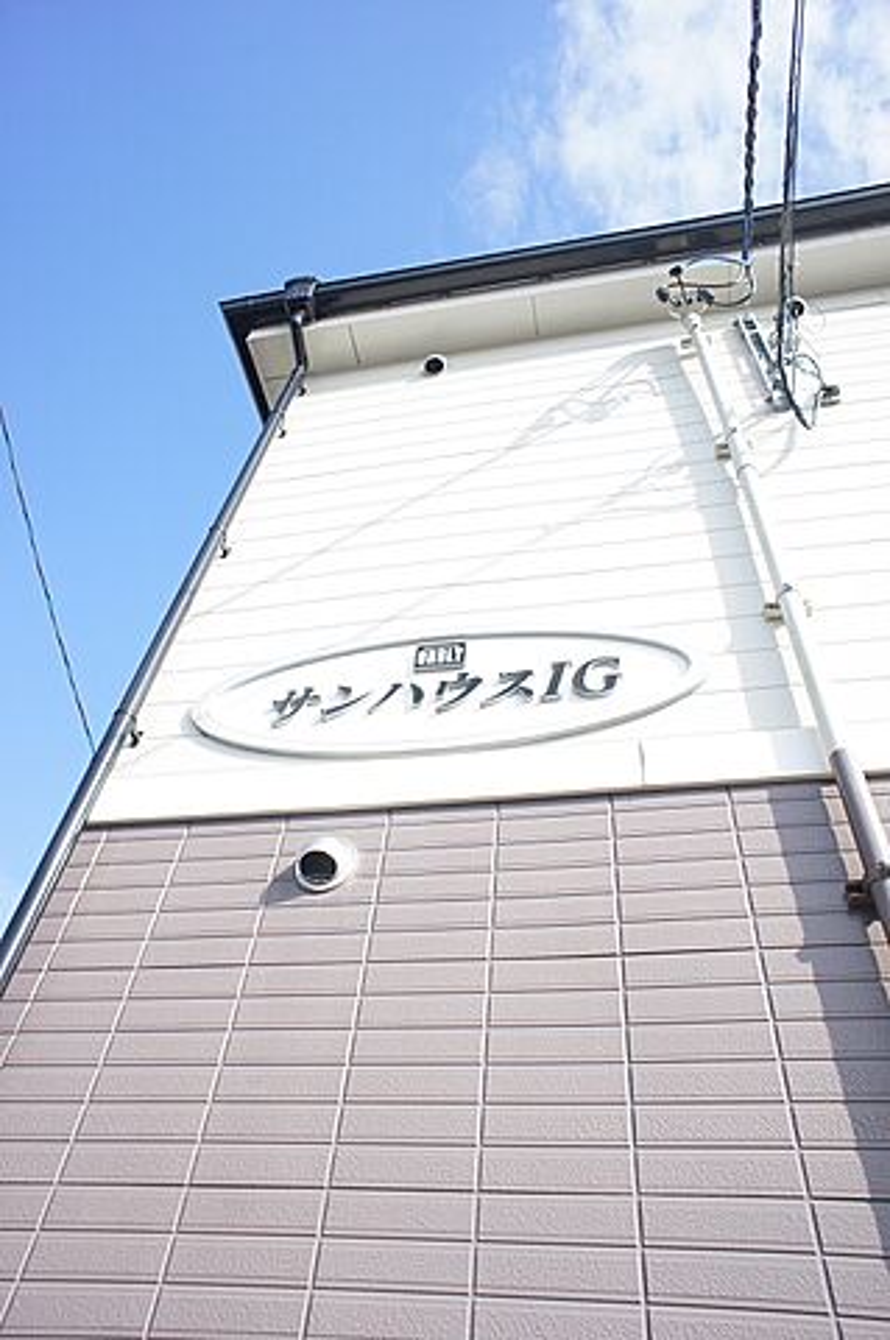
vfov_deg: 73.8
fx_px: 892
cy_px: 670
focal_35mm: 24
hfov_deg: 53.0
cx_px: 445
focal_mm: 16
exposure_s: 1/200
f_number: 6.3
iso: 200
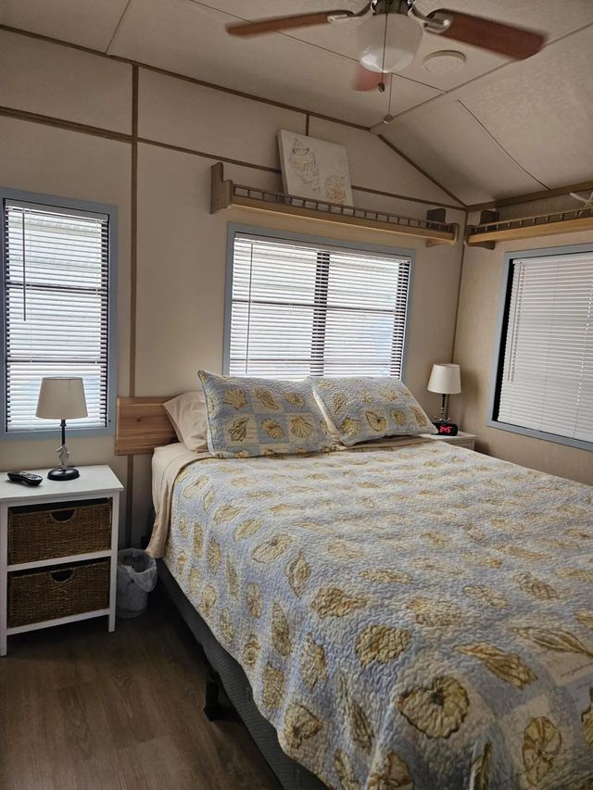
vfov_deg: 73.9
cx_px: 296
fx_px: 525
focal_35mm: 23
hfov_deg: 58.9
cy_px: 395
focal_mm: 5.4
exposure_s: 1/120
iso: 125
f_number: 1.8
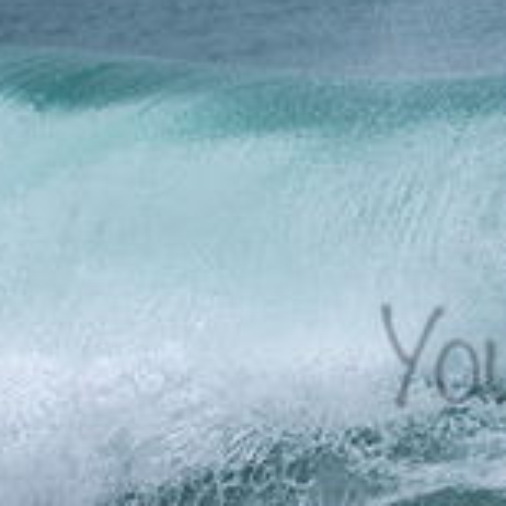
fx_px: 39674
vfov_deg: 0.7
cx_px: 720
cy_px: 327
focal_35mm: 2399
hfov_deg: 0.7
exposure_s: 1/1000
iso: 280
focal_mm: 500
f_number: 5.6
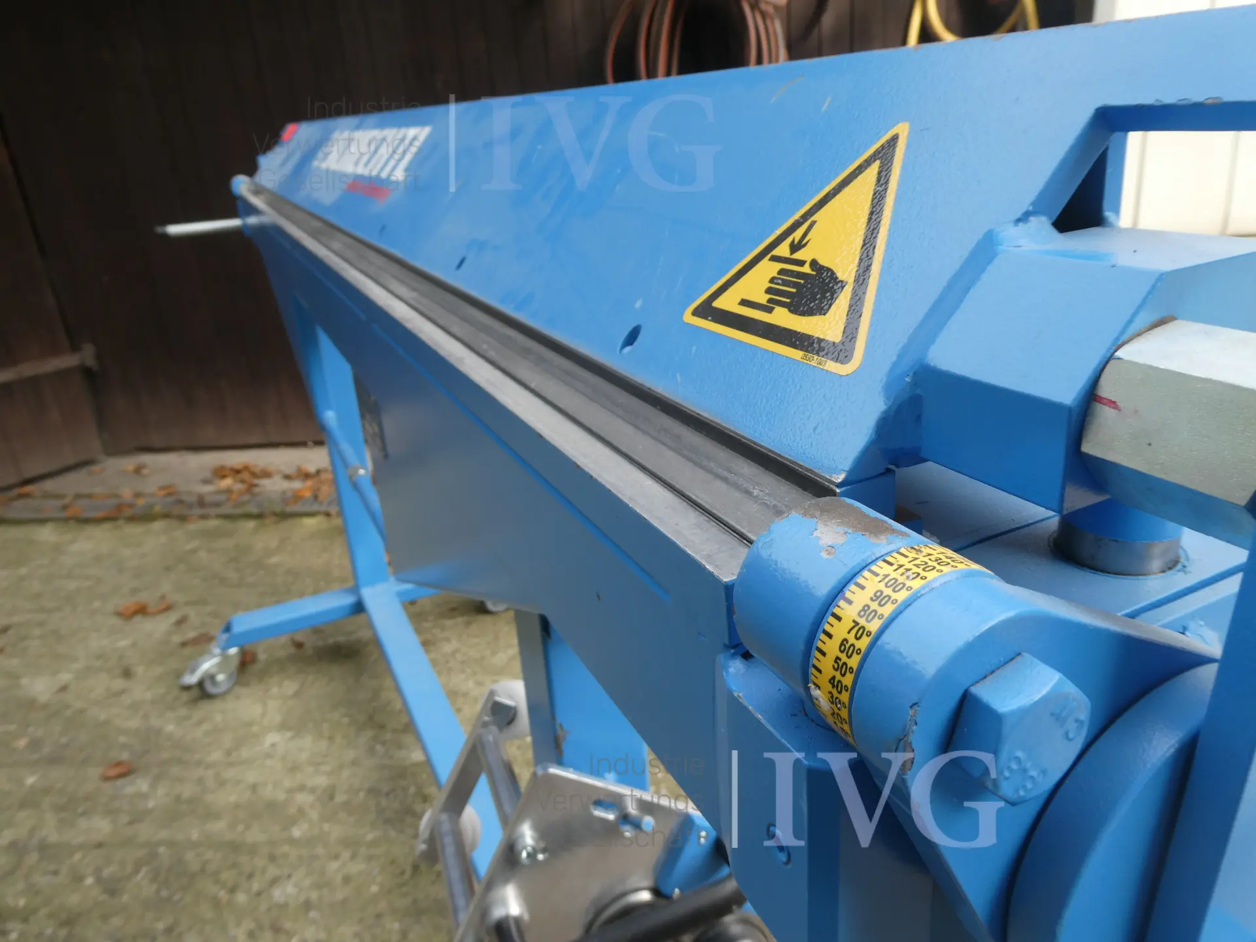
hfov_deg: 71.6
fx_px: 871
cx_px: 628
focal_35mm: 24
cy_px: 471
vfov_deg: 56.8
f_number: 3.3
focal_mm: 4.3
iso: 80
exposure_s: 1/125
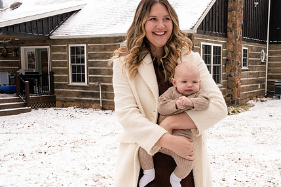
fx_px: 390
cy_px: 111
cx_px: 165
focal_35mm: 50
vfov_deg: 26.9
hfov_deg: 39.5
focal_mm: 37
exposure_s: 1/250
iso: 800
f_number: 13
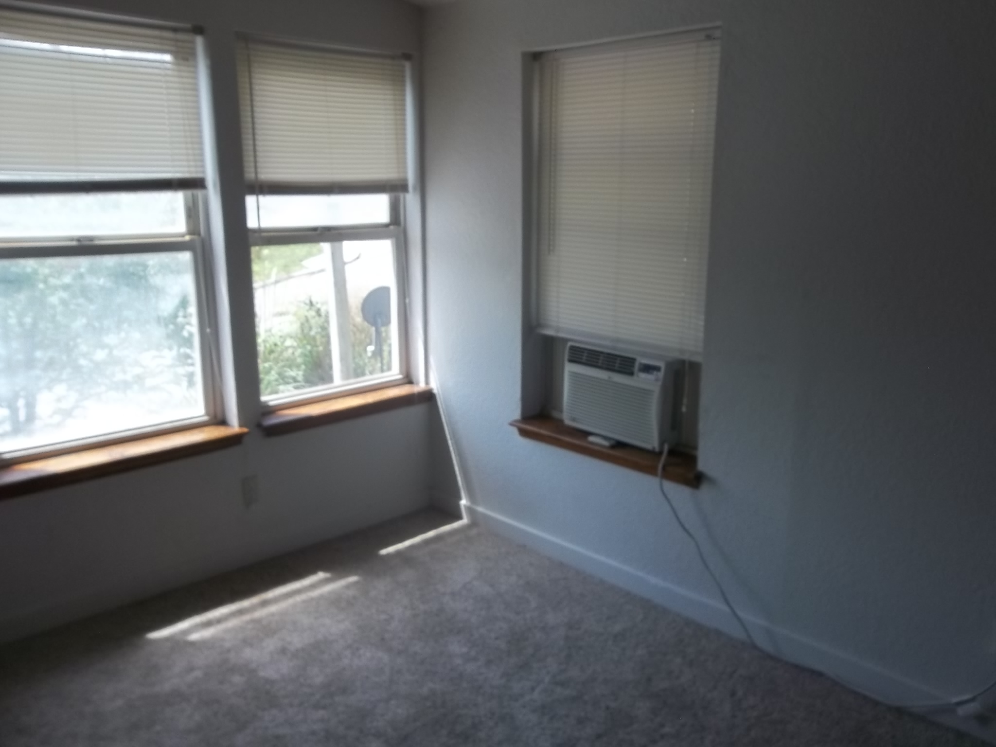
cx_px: 498
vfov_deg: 51.4
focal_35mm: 27
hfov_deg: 65.3
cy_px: 374
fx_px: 777
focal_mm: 4.9
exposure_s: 1/100
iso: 80
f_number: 3.5
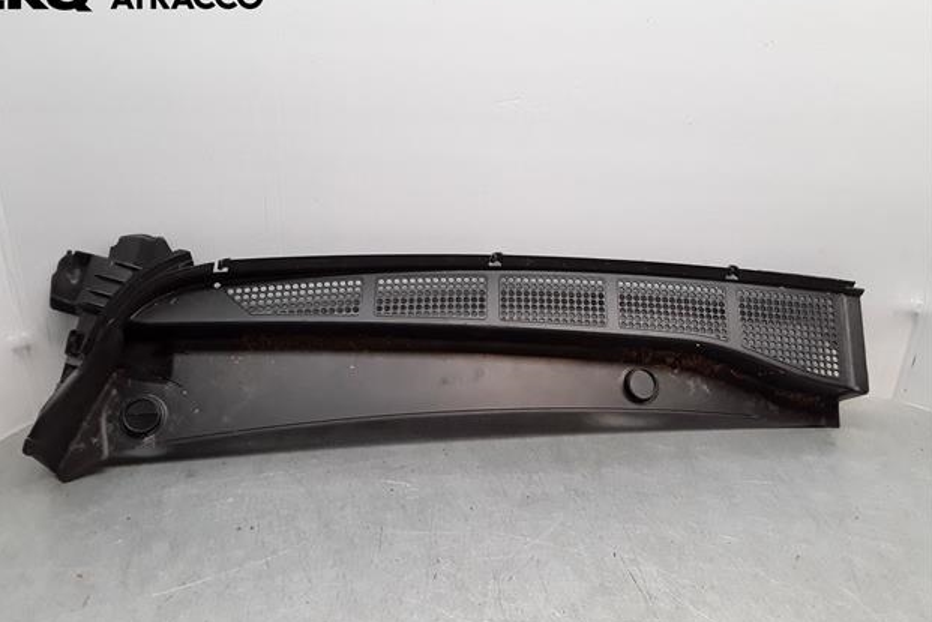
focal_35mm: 30
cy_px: 341
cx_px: 455
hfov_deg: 61.9
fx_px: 777
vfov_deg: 43.6
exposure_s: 1/100
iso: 80
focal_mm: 2.91
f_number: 1.9
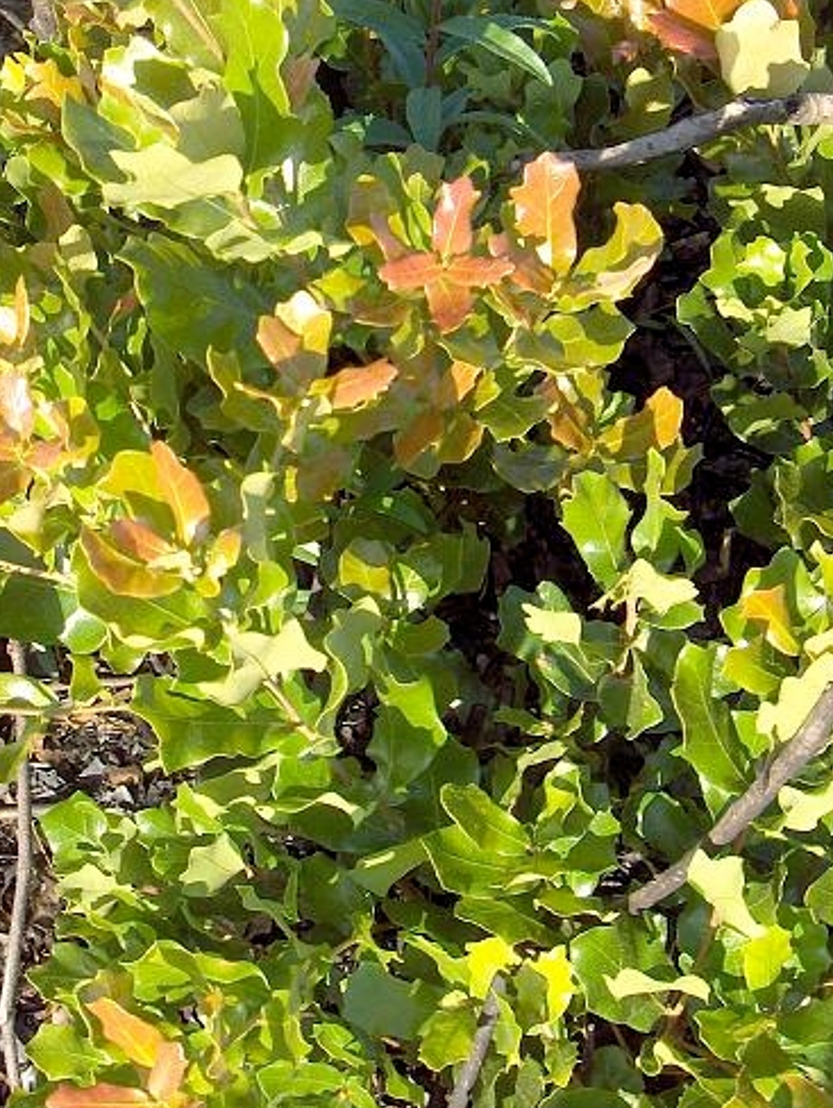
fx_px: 2050
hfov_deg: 22.9
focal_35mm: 64
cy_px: 379
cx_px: 272
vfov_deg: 30.0
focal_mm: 8
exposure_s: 1/175
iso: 187
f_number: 4.8
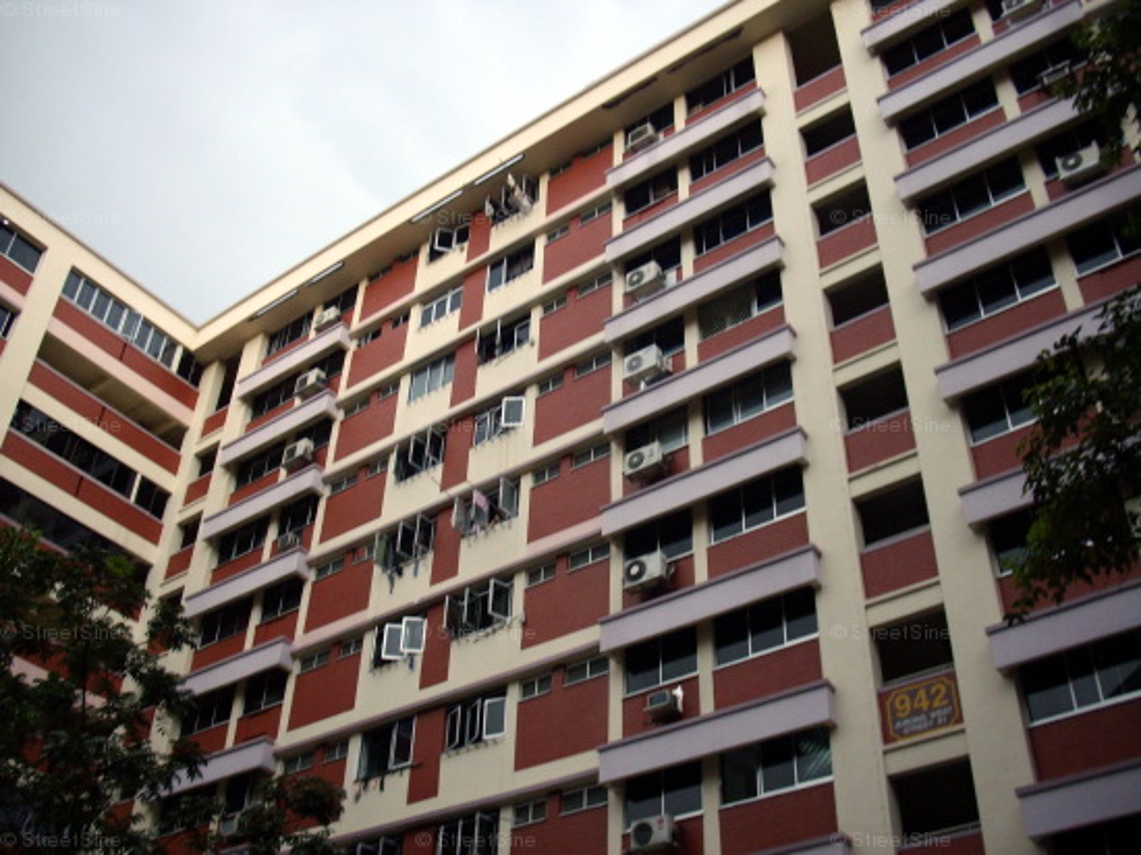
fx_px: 1219
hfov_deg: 50.2
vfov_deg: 38.6
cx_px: 570
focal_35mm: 37
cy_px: 428
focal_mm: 6.2
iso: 126
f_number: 2.8
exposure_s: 1/125
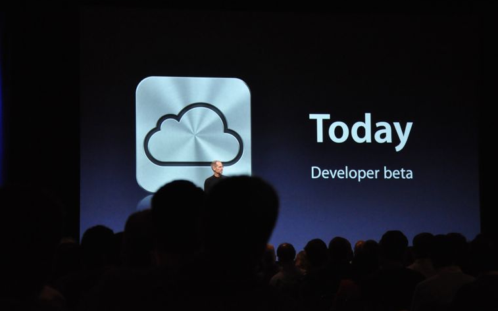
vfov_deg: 13.8
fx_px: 1289
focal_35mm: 95
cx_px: 249
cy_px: 146
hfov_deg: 21.9
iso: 1600
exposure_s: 1/80
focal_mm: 62
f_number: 5.3
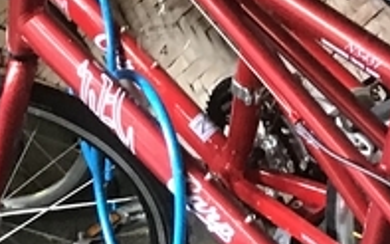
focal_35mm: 181
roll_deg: +0.2
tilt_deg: -17.5
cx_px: 366
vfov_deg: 7.1
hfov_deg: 11.5
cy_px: -119
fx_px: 1923
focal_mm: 3.99
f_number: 1.8
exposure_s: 1/15
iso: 80
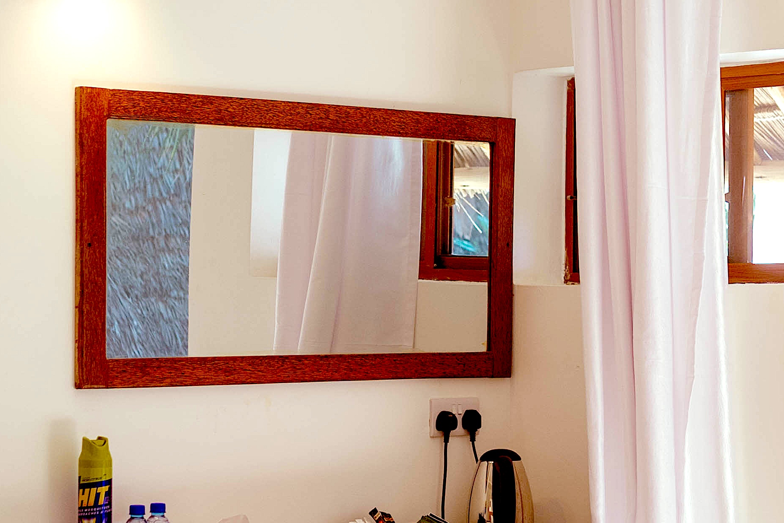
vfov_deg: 12.4
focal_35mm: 110
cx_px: 746
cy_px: 405
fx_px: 2395
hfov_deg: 18.2
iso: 500
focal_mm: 35
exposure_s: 1/400
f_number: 2.8
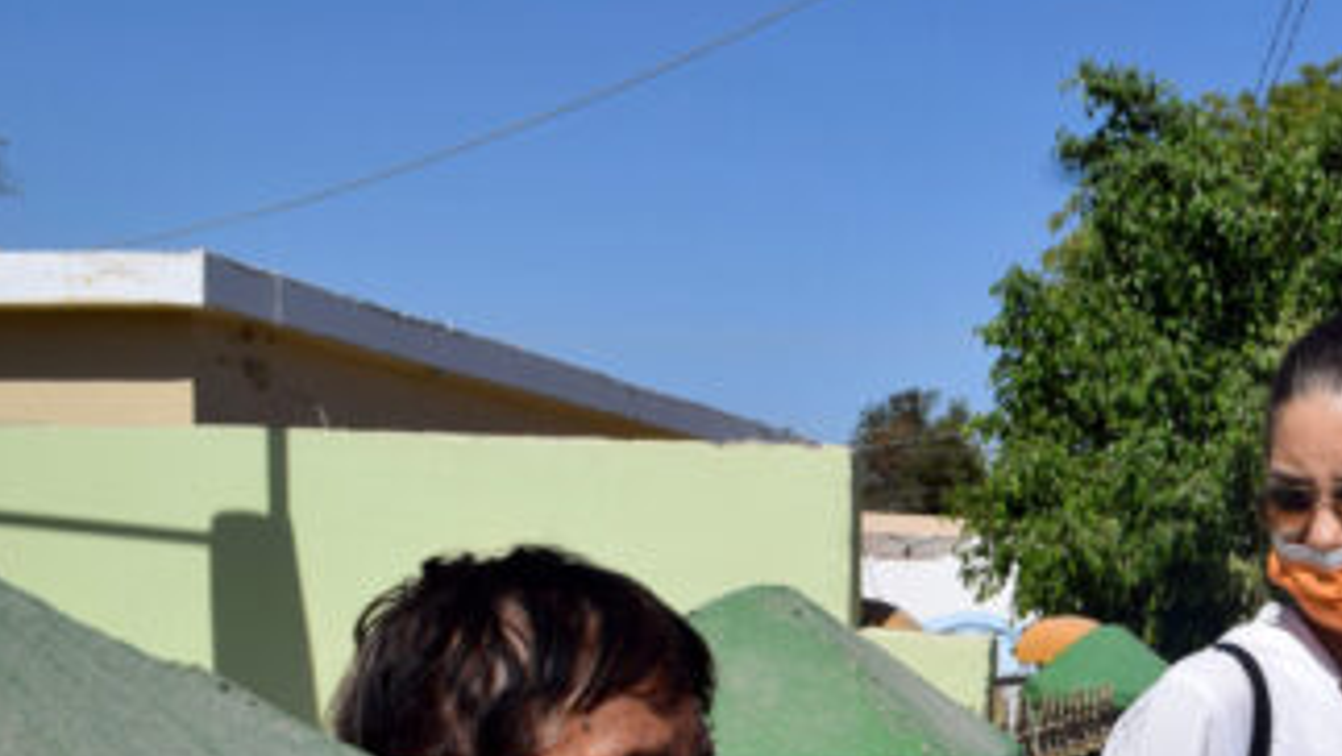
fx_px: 2243
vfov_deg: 17.9
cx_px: 1454
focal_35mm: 63
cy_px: 976
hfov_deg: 30.1
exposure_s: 1/640
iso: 200
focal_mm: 18
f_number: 13
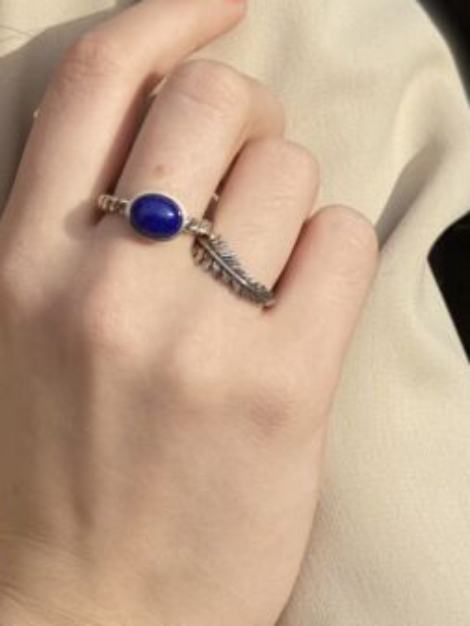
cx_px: -93
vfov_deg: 14.6
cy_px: 138
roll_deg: -1.0
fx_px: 2424
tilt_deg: -5.7
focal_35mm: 134
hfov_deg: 10.9
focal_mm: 6
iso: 20
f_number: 2
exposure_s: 1/999
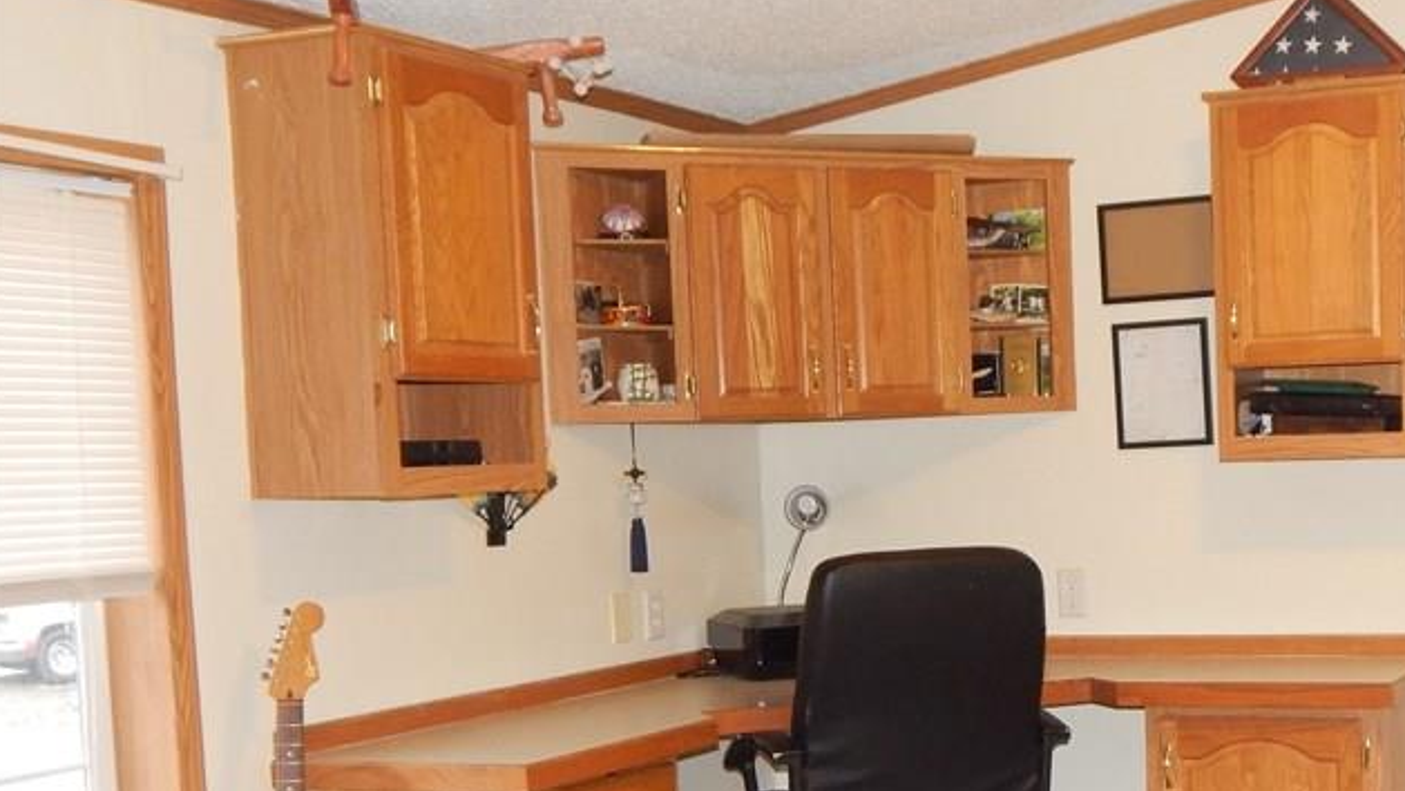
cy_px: 626
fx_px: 2049
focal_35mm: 55
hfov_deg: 36.5
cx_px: 1130
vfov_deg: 21.6
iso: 400
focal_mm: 5.6
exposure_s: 1/30
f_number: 3.2
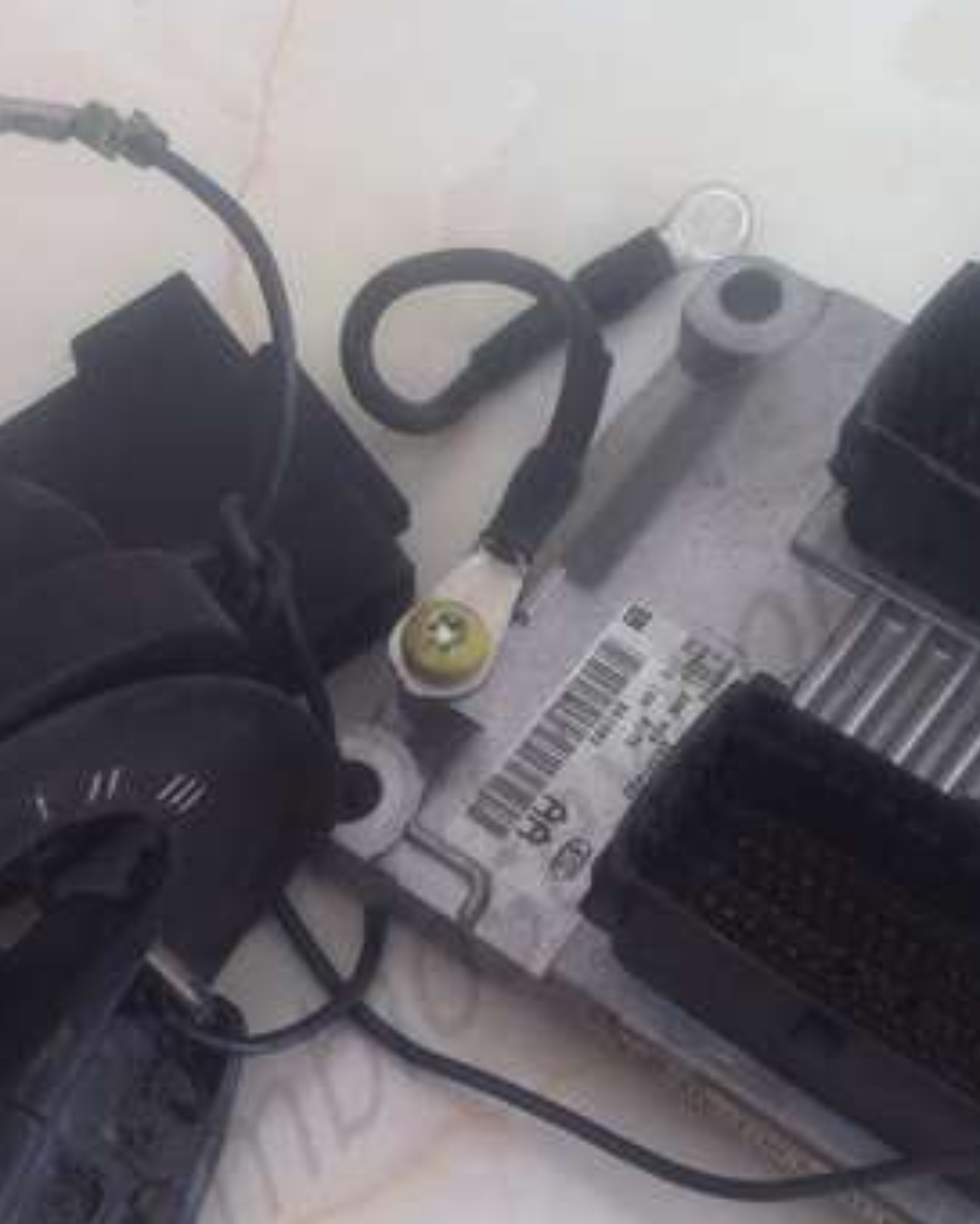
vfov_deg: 24.2
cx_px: 526
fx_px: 2828
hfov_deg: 19.7
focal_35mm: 78
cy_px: 895
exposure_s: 1/50
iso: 80
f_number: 2.8
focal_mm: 3.85
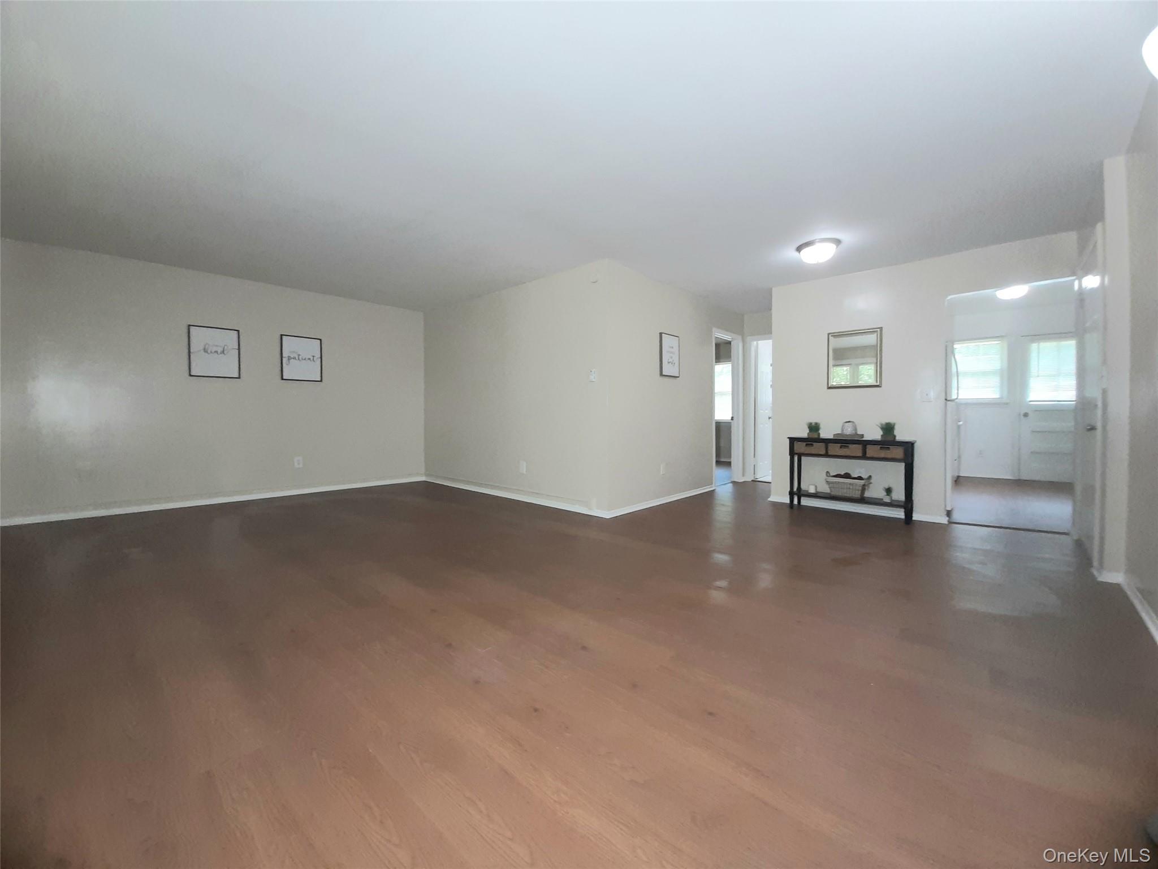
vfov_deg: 89.9
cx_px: 579
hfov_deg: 106.2
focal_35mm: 13
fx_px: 435
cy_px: 434
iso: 125
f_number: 2.2
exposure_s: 1/40
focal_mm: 1.42
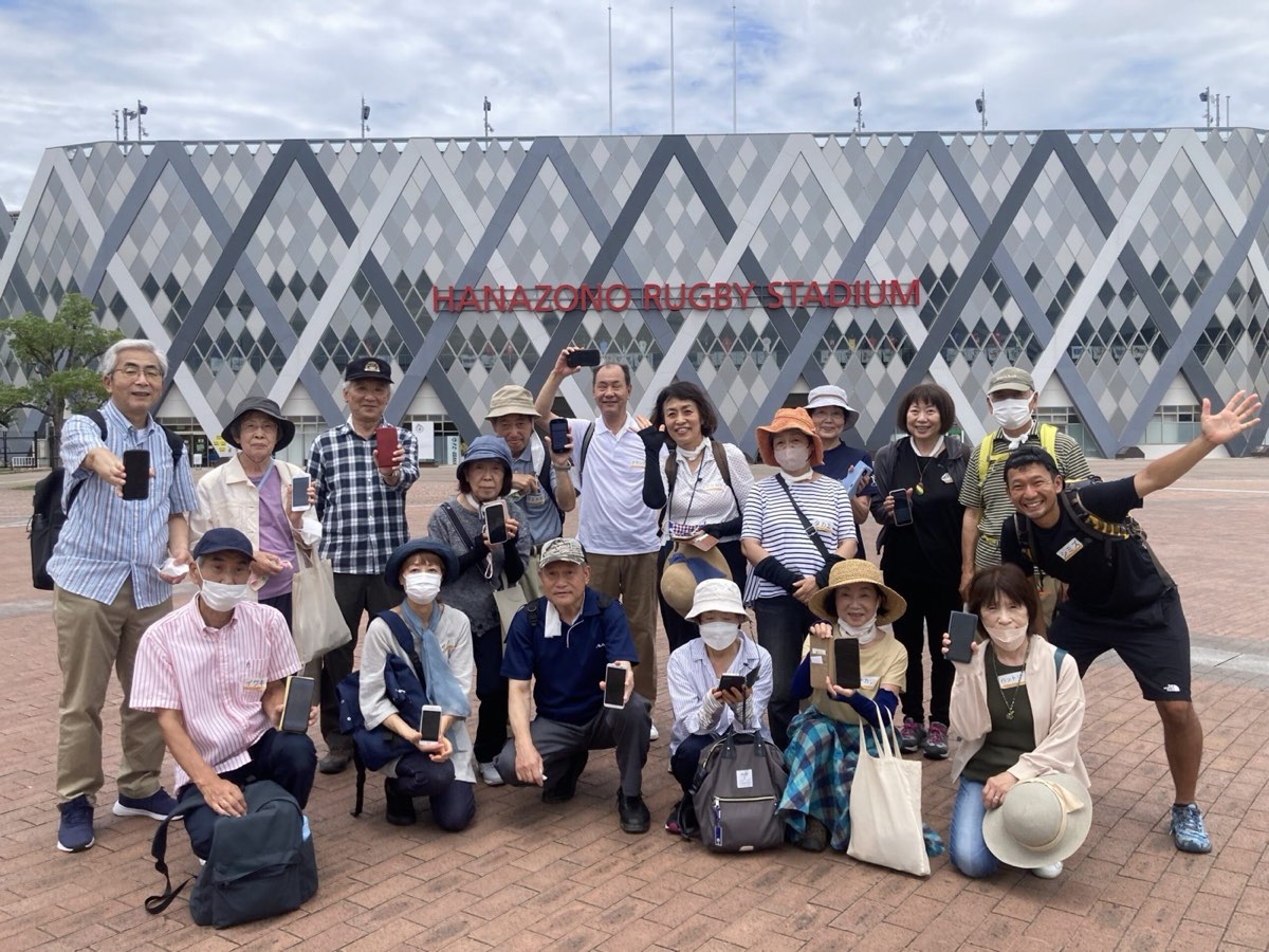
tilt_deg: -1.6
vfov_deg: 49.7
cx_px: 634
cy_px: 476
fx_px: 1026
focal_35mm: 28
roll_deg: +0.0
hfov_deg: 63.4
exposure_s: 1/1736
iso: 20
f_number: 1.8
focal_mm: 3.99
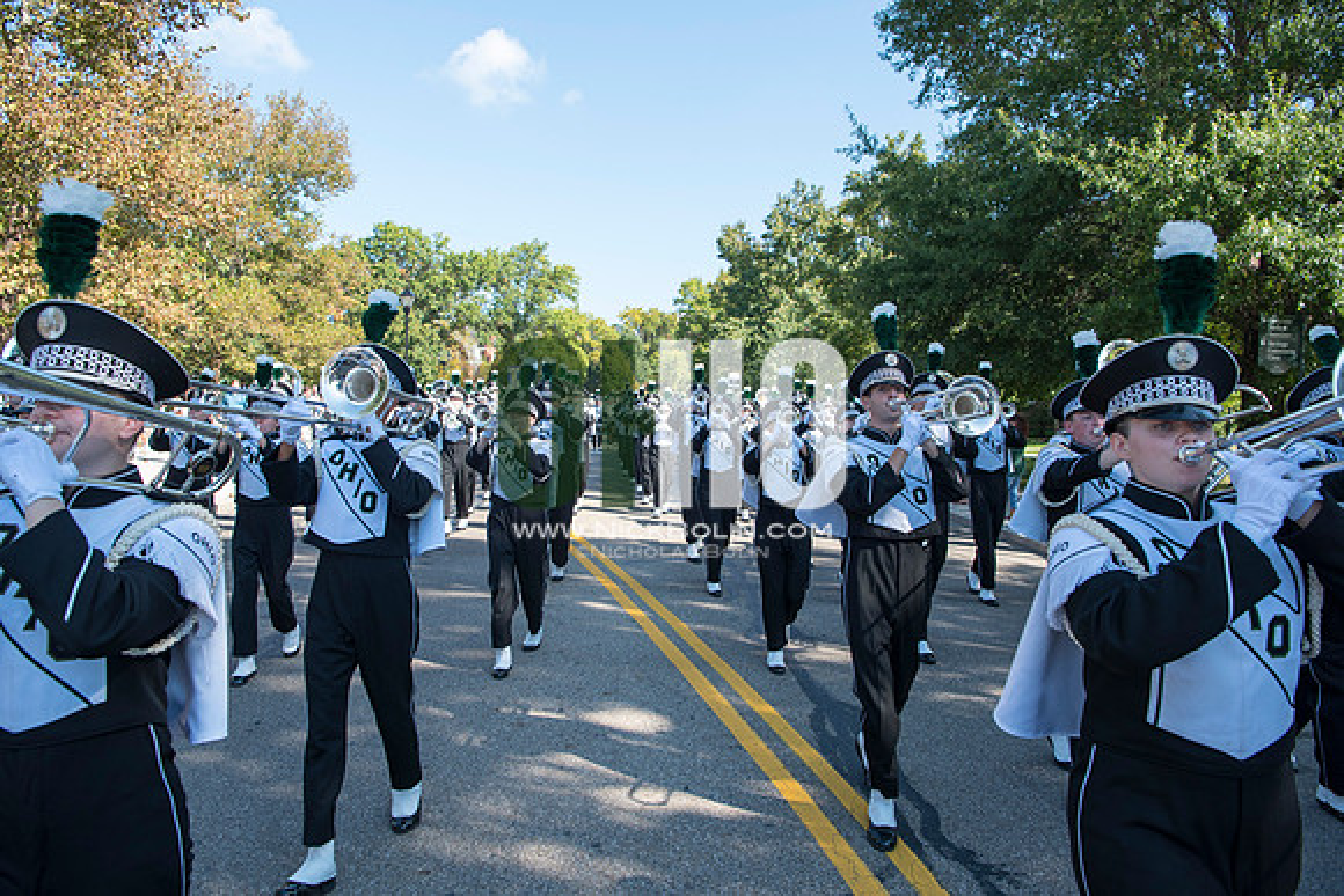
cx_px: 672
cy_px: 448
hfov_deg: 73.7
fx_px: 896
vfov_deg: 53.2
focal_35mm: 24
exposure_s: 1/500
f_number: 5.6
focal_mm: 24
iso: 200
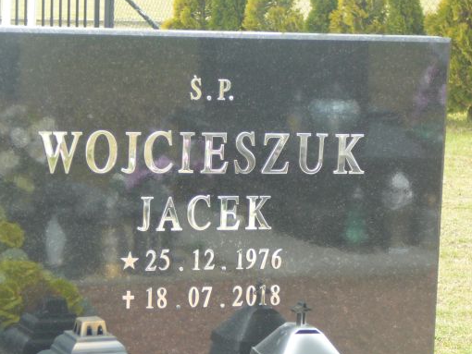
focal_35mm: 148
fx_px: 2019
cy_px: 217
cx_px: 191
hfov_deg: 13.3
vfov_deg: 10.0
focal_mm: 17.6
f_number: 3.9
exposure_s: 1/60
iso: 80
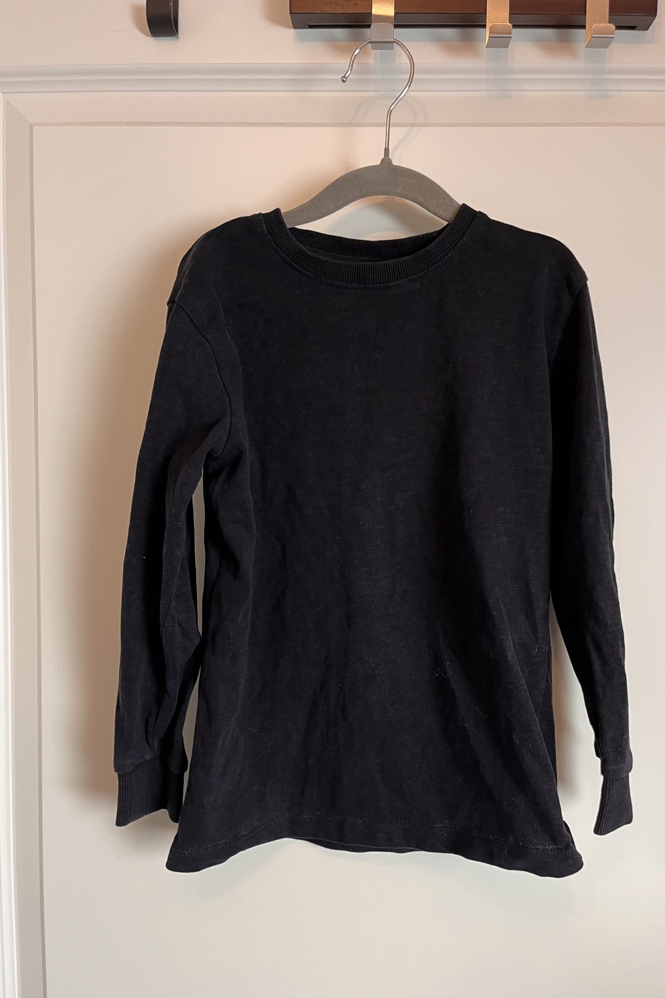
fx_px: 776
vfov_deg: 65.5
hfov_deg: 46.3
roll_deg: -1.1
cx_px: 370
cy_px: 509
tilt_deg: -3.4
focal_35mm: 28
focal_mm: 5.1
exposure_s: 1/50
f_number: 1.6
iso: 125
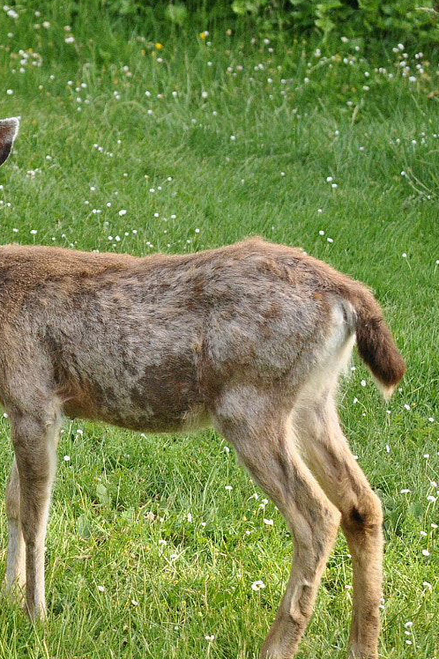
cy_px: 302
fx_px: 5401
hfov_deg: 4.6
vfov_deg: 7.0
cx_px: 33
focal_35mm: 295
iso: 1000
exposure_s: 1/400
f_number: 6.3
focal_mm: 92
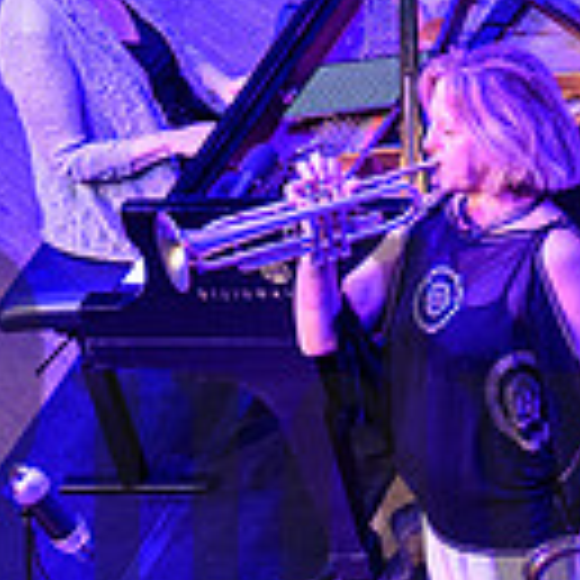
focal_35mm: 275
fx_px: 5213
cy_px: 533
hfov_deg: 6.3
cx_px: 1007
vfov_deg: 6.4
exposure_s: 1/100
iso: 4000
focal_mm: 72
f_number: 8
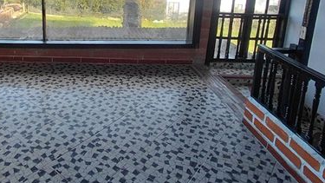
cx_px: 101
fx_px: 267
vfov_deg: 36.5
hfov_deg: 60.7
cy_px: 36
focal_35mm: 31
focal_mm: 1.64
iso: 40
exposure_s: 1/141
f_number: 2.2
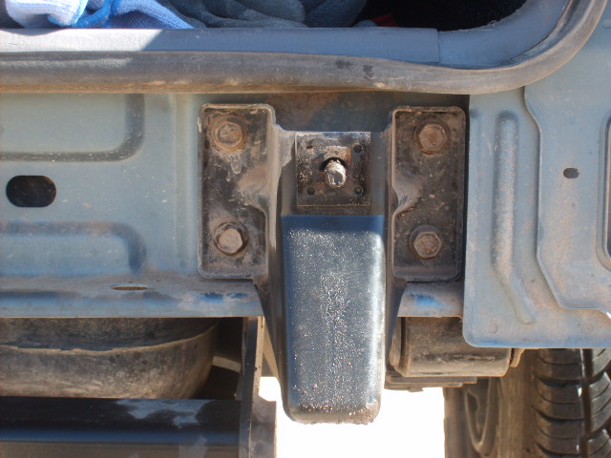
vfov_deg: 20.4
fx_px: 1271
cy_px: 229
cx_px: 306
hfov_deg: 27.0
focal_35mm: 72
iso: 50
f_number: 3.9
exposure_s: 1/90
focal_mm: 12
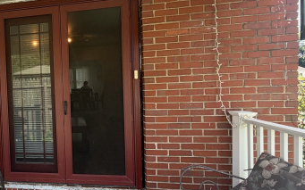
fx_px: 241
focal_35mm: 29
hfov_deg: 55.5
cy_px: 95
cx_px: 27
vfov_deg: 43.1
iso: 40
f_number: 2.2
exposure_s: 1/127
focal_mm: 2.22
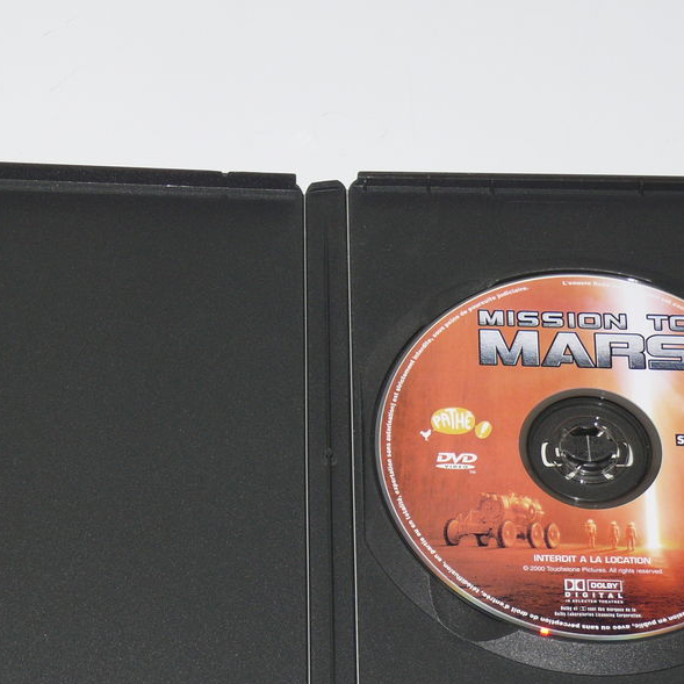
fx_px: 2347
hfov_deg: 16.6
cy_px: 426
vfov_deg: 16.6
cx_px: 343
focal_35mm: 105
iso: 100
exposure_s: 1/30
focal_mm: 11.9
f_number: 3.2
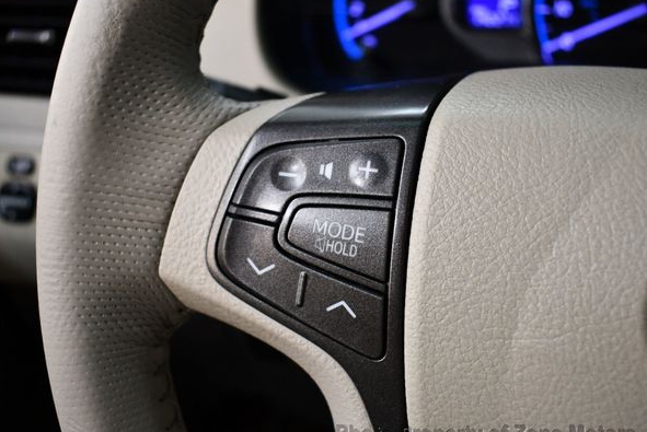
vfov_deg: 34.3
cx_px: 323
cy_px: 221
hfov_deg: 49.5
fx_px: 701
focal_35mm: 39
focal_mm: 18
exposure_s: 1/125
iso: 1100
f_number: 3.5
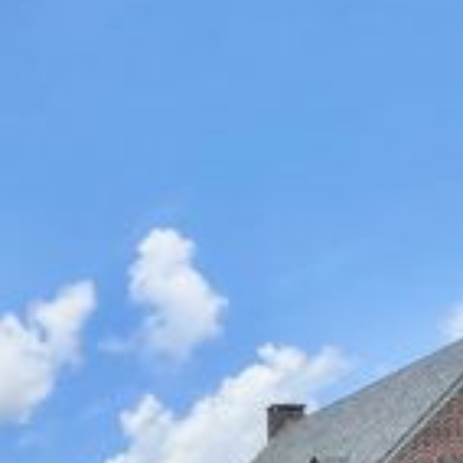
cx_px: -119
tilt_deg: +0.7
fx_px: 817
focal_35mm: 54
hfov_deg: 27.2
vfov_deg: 25.9
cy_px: 636
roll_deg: +1.0
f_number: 1.8
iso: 32
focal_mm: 1.57
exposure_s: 1/1429
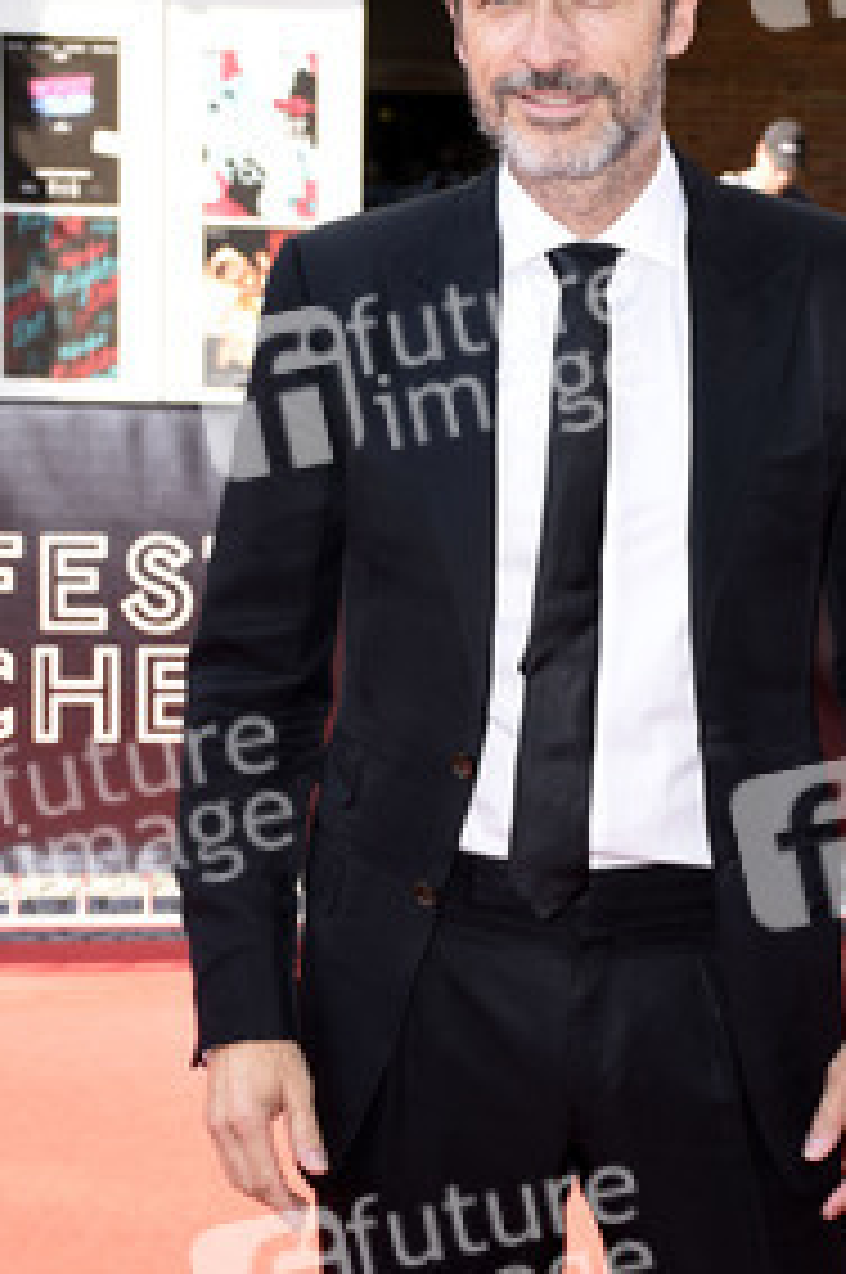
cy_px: 599
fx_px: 3145
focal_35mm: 89
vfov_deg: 22.9
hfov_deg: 15.3
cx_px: 554
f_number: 6.3
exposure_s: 1/125
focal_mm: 42
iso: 160
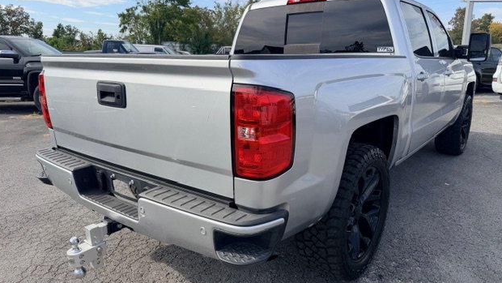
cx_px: 251
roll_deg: -0.3
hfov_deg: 69.9
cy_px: 148
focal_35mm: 27
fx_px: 359
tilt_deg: -13.1
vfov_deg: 42.9
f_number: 1.78
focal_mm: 6.76
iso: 80
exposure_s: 1/2801
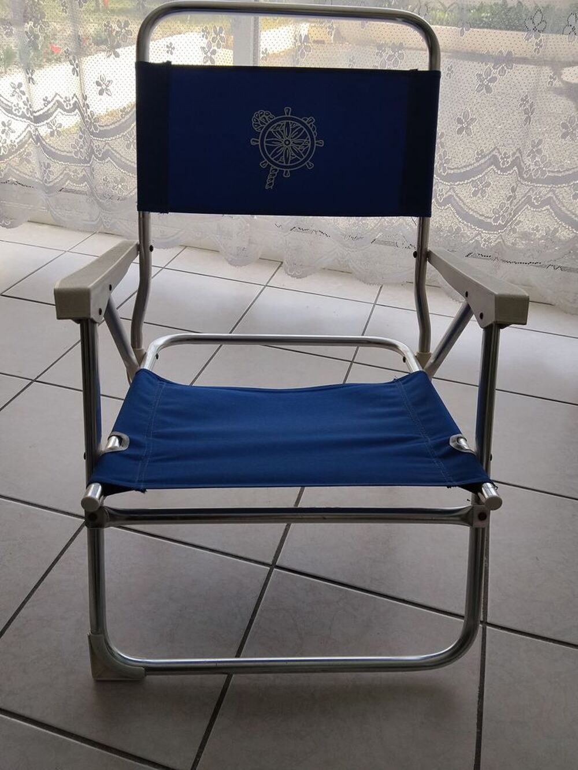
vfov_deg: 61.7
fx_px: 646
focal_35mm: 29
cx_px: 289
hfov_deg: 48.2
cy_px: 385
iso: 50
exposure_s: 1/387
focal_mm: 3.96
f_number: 1.8
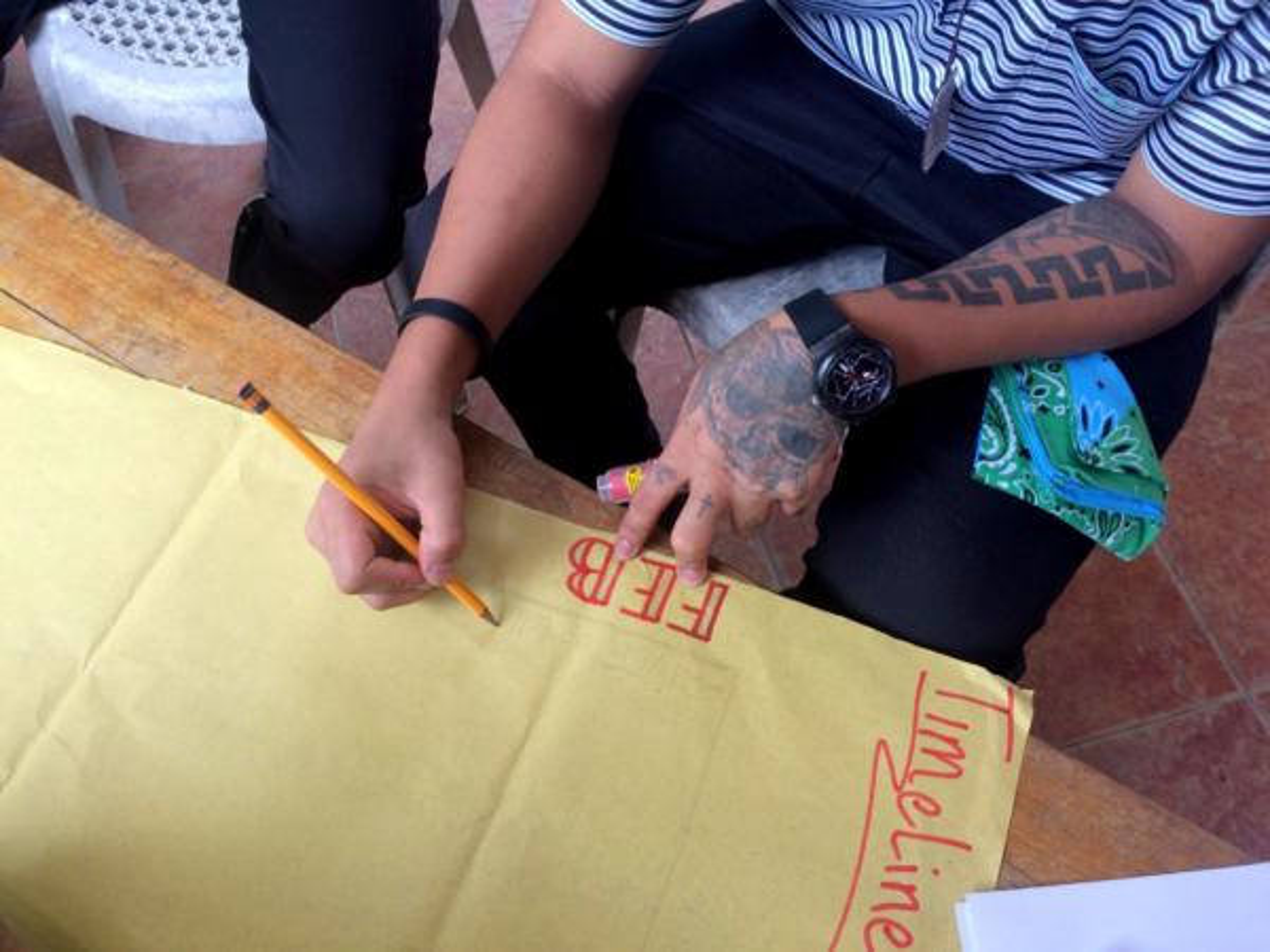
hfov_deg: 61.7
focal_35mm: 29
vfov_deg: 48.2
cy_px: 476
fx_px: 1064
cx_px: 635
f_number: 2.2
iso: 50
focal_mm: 4.15
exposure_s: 1/120
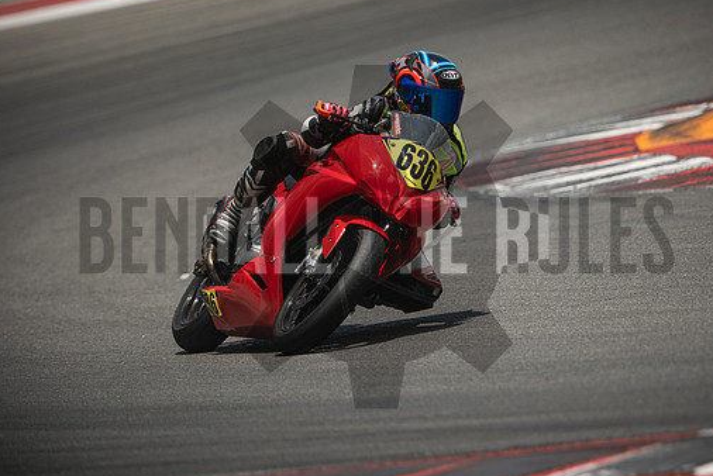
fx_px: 9532
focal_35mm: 481
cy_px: 237
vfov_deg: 2.9
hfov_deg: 4.3
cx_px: 376
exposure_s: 1/4000
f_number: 2.8
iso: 320
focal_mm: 280
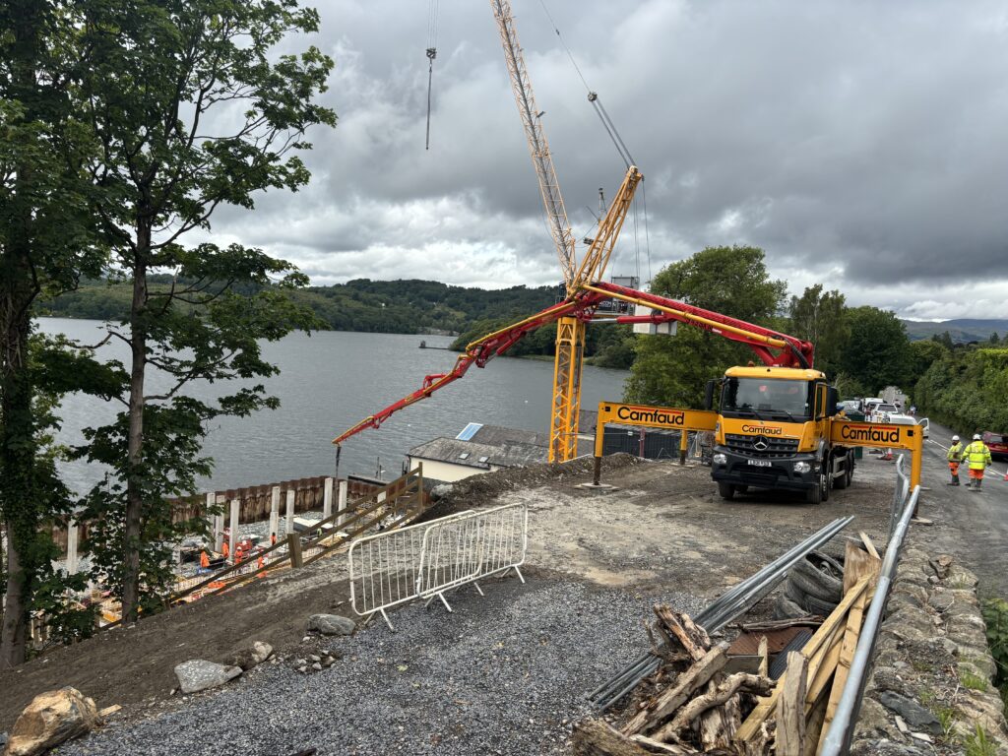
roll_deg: -3.0
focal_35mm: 26
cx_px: 504
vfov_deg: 53.1
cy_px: 378
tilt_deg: -5.8
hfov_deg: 67.3
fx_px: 757
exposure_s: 1/1876
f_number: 1.6
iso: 50
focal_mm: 5.96
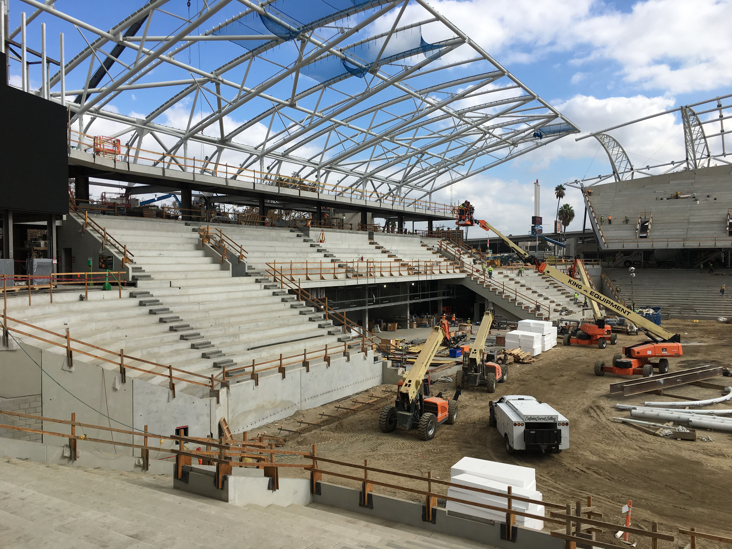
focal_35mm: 29
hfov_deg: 61.7
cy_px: 274
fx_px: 613
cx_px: 366
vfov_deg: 48.2
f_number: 2.2
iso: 25
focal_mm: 4.15
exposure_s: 1/1789
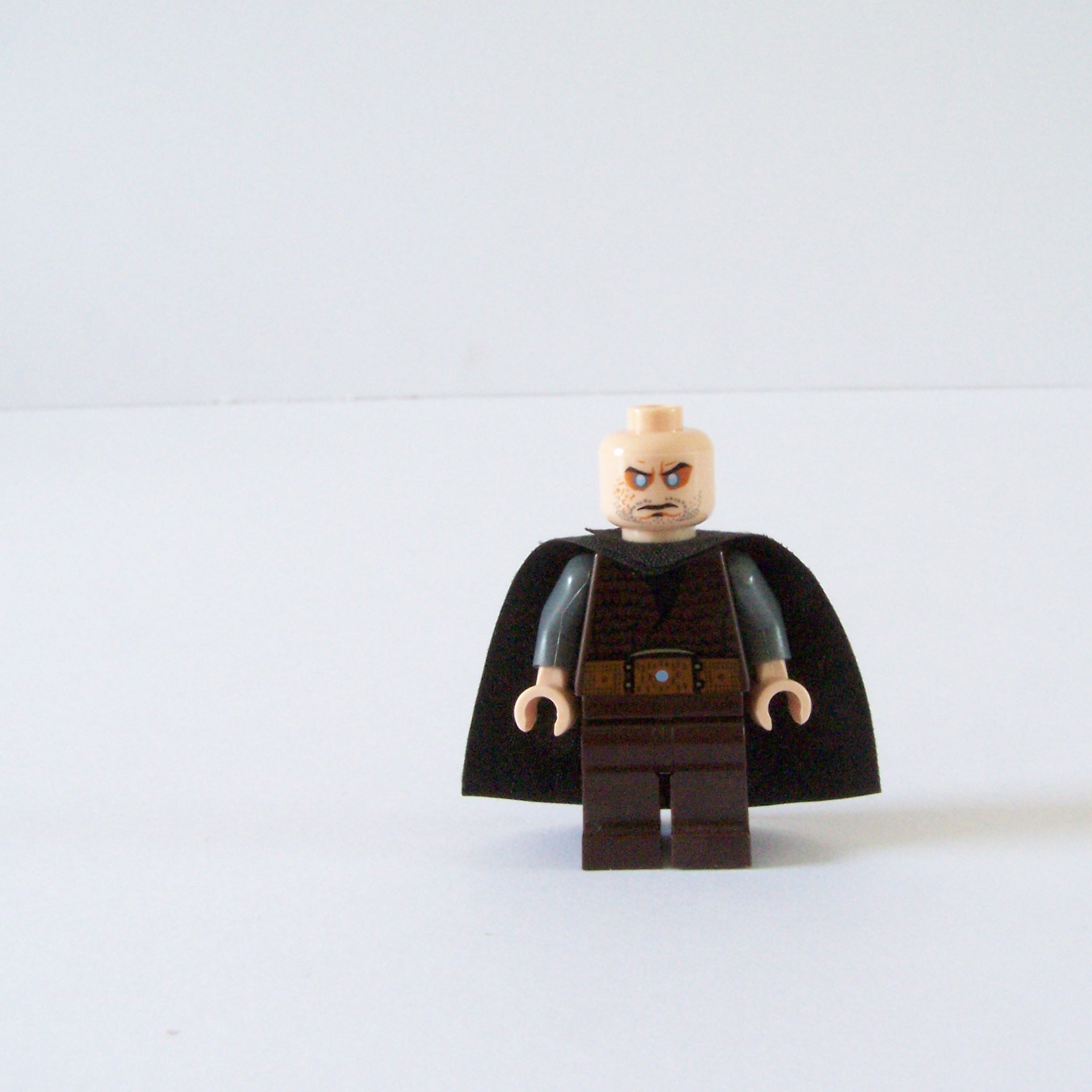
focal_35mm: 45
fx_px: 1606
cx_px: 692
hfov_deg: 37.3
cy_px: 547
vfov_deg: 37.6
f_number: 8
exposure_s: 1/6
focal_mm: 6.3
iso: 400
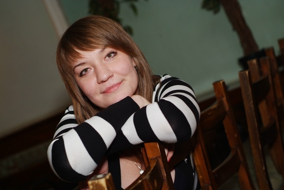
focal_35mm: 75
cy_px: 95
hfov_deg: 27.0
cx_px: 142
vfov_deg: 18.2
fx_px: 592
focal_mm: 50
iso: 400
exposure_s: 1/60
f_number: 2.8
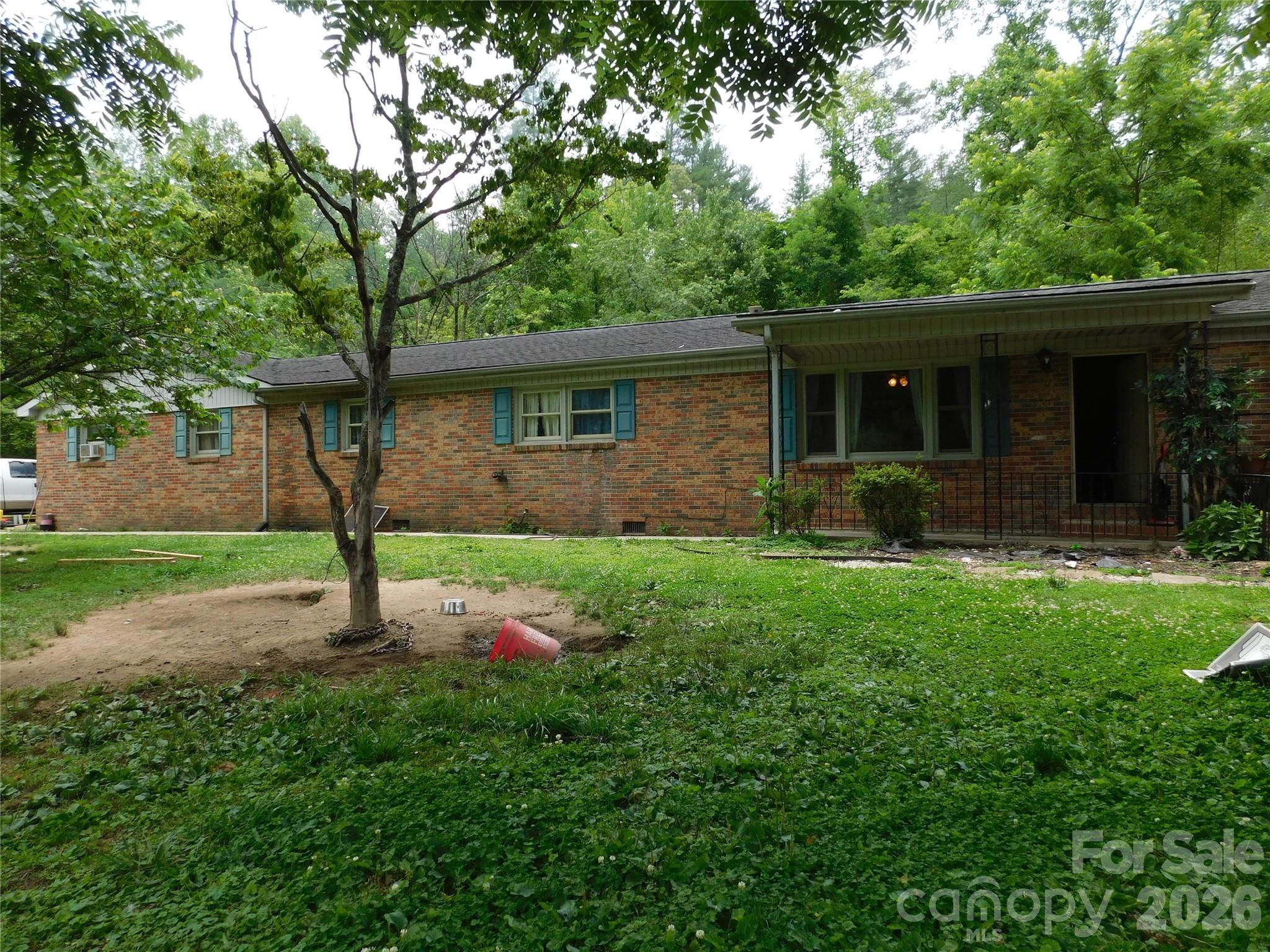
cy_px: 476
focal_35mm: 23
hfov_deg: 73.9
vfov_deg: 58.9
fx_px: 844
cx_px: 635
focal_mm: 4
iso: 125
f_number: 3
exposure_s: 1/640
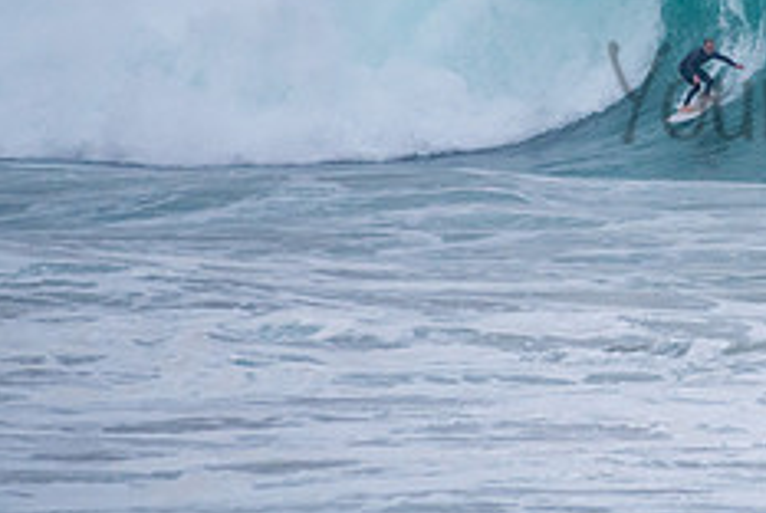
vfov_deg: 0.9
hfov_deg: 1.3
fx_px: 32510
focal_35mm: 1526
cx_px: 909
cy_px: 16
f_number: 5.6
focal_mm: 500
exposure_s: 1/1250
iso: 560
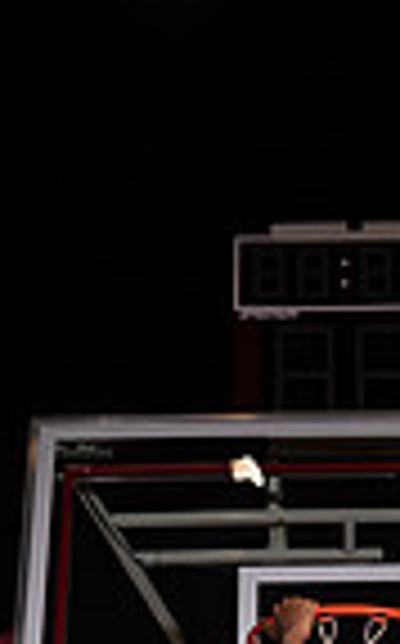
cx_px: 357
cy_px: 982
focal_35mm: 77
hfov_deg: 16.7
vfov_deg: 22.0
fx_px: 1347
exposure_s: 1/125
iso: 100
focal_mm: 24
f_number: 8
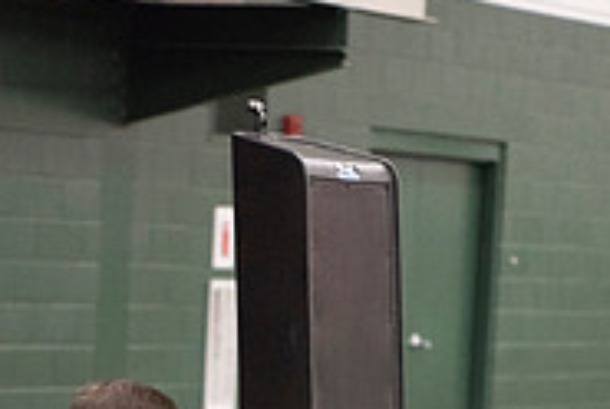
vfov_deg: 6.2
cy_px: 622
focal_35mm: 219
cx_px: 234
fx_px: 3717
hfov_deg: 9.4
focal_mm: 70
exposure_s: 1/200
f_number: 2.8
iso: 2000
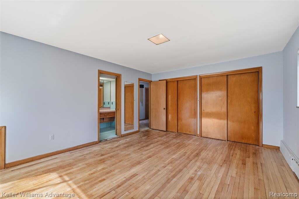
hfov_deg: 100.4
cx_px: 150
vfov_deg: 77.3
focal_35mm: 15
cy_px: 100
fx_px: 125
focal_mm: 10
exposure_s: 1/60
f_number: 8
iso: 500
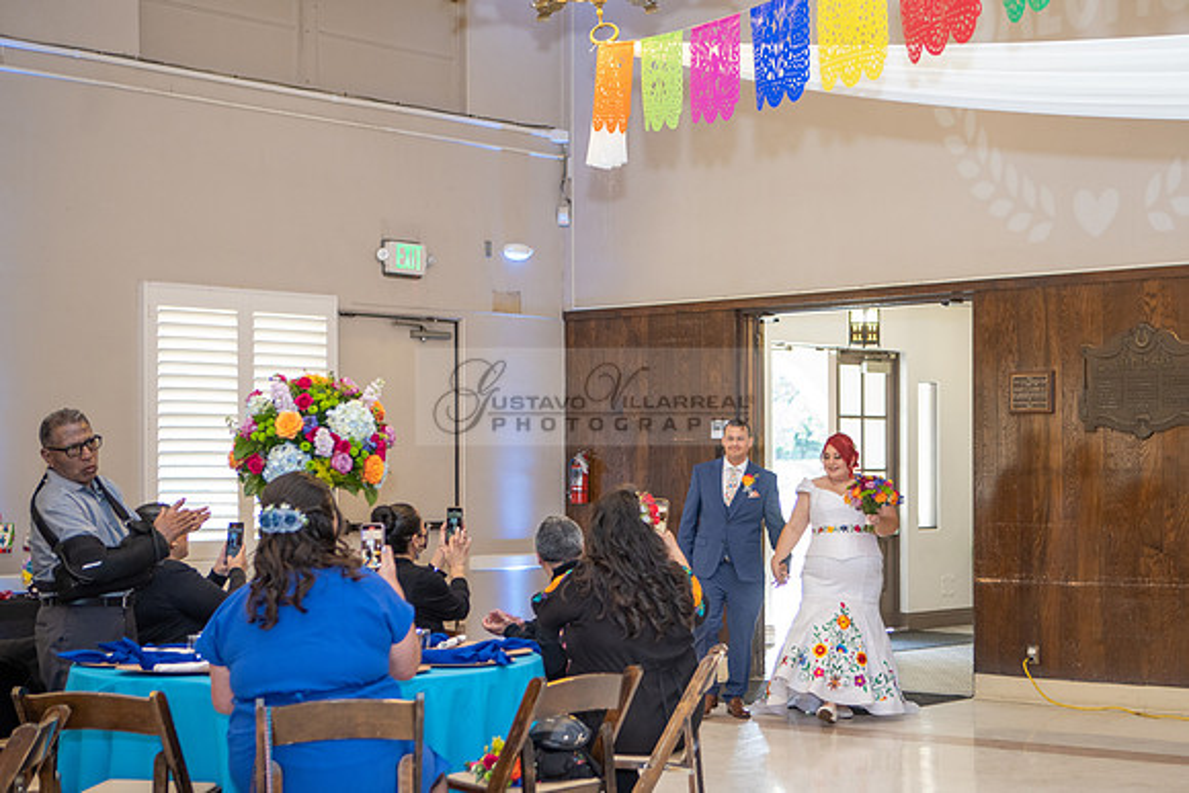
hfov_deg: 30.9
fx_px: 2141
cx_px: 757
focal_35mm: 65
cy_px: 502
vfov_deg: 20.9
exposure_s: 1/100
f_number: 2.8
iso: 1000
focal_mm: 50
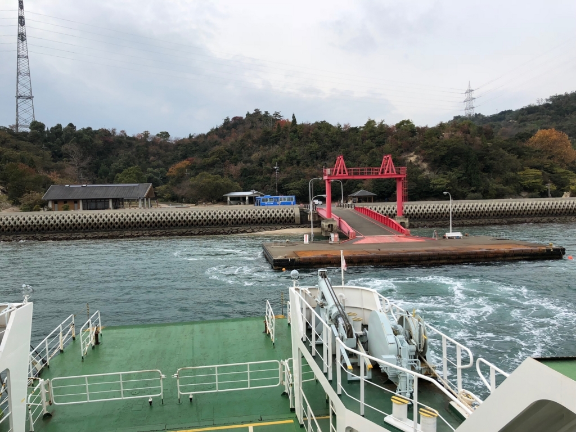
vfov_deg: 49.7
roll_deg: +0.8
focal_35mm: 28
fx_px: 466
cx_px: 288
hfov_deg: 63.4
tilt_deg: -2.1
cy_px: 216
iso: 20
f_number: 1.8
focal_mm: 4
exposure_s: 1/1043
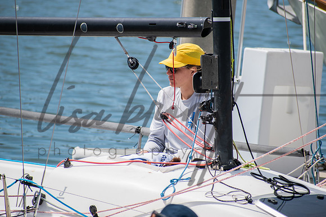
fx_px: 4076
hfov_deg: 4.6
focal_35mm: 450
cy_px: 108
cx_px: 163
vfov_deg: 3.1
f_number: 8
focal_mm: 300
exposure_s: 1/320
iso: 100
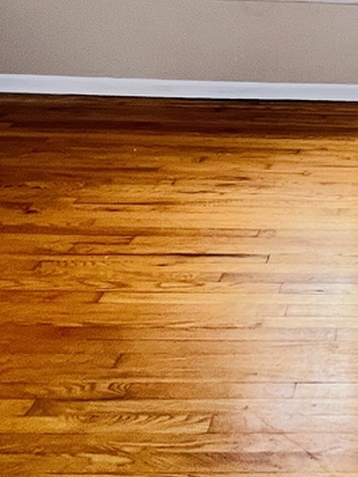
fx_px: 730
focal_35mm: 53
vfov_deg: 33.6
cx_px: 458
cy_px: 22
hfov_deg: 24.3
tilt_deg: -11.4
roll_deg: -1.9
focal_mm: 1.57
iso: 200
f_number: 1.8
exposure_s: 1/60
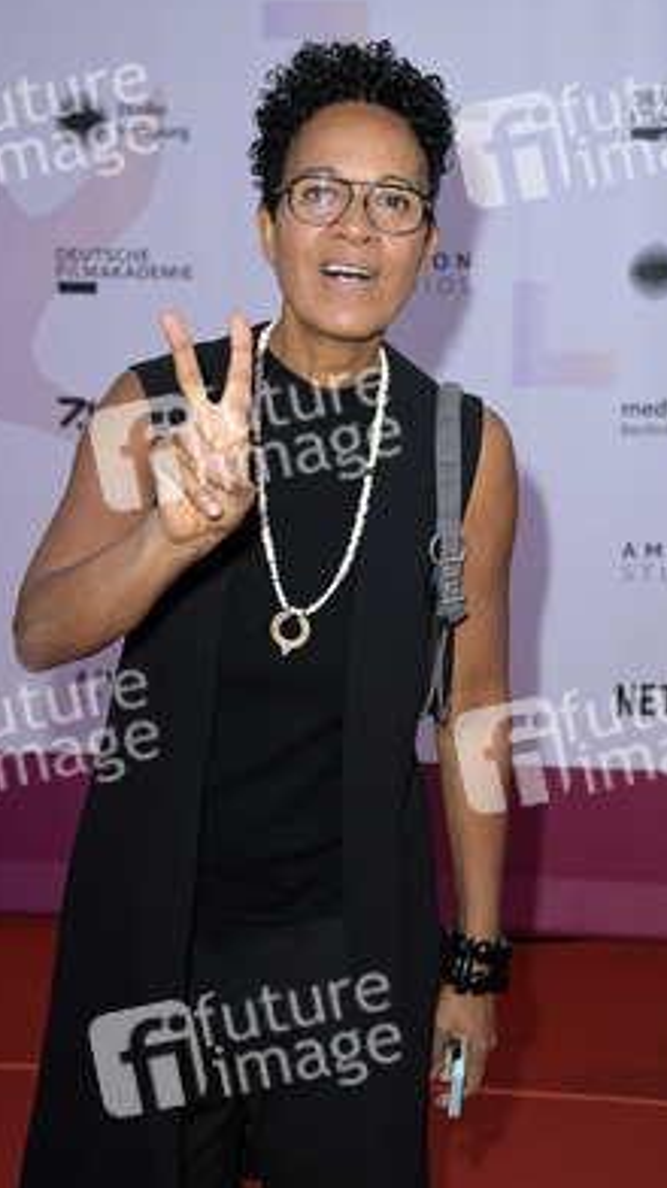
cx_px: 334
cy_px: 591
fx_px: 1953
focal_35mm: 62
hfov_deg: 19.4
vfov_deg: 33.9
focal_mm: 58
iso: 250
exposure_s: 1/250
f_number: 5.6
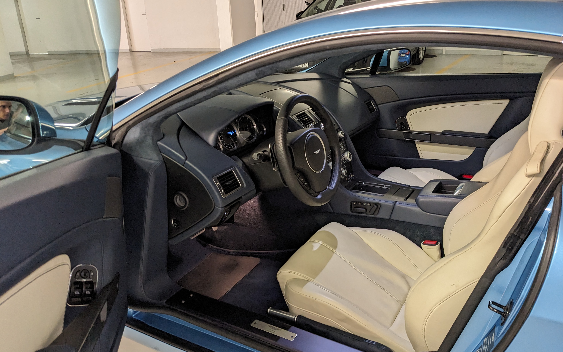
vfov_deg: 43.1
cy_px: 173
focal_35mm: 29
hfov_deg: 64.6
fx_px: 445
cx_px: 284
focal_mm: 4.38
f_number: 1.73
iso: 393
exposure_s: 1/49.9
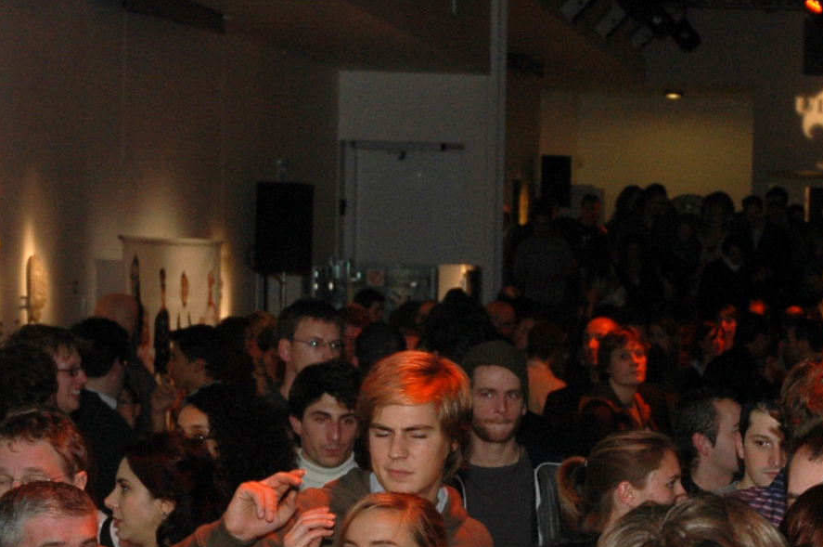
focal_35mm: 144
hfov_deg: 14.0
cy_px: 482
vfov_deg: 9.5
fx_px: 3288
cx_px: 829
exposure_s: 1/60
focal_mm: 38
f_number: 5
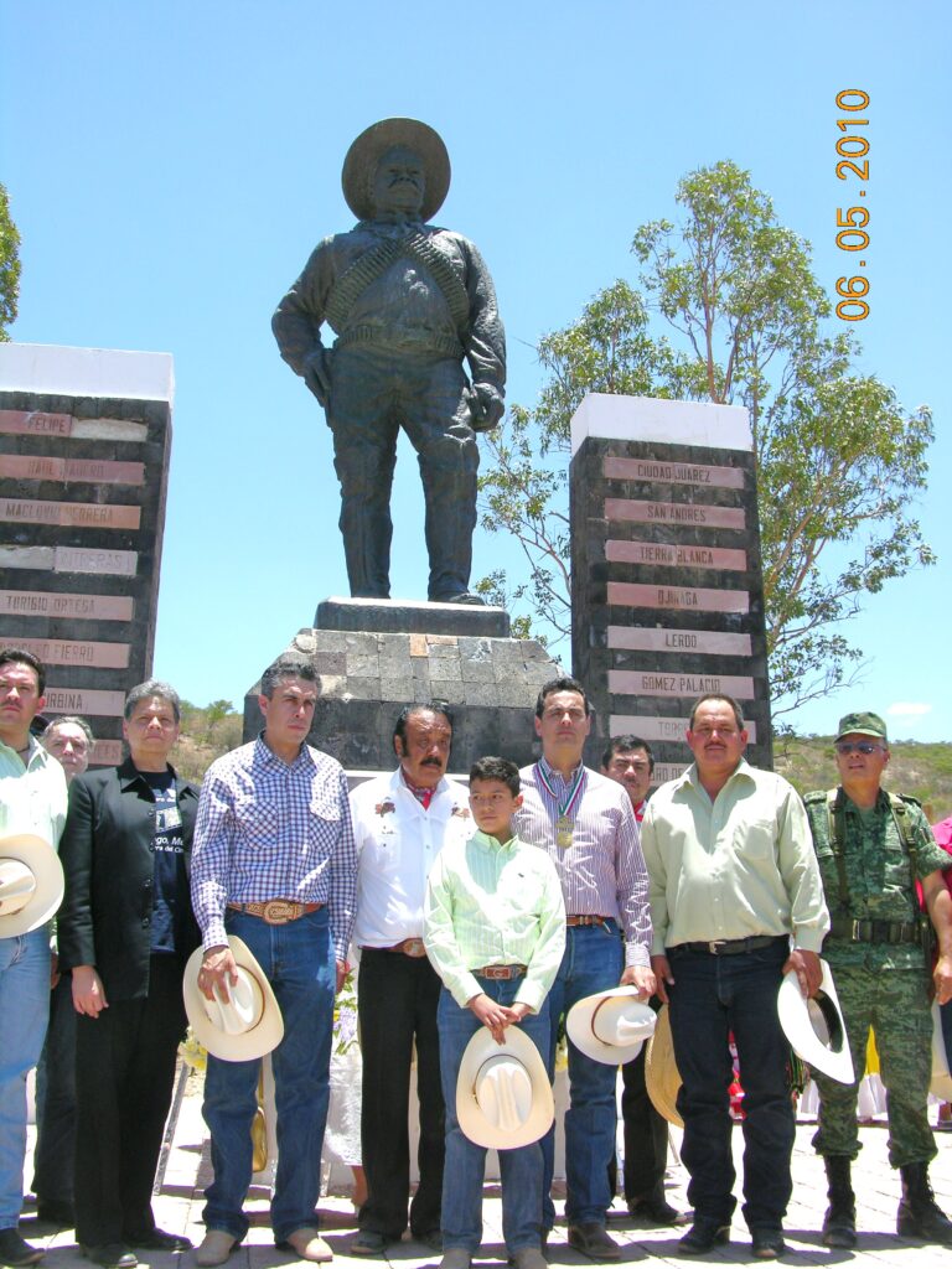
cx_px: 476
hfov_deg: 40.7
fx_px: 1283
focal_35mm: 35
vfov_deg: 52.6
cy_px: 634
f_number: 5.6
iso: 50
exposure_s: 1/223
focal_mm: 8.9
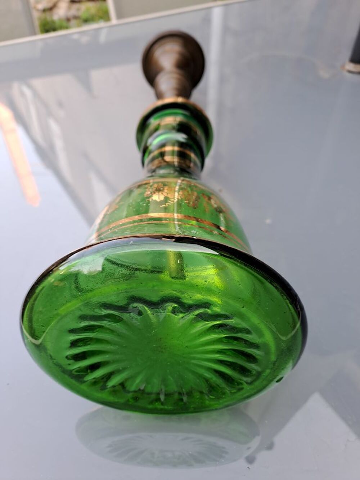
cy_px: 240
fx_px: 347
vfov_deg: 69.4
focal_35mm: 25
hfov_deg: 54.9
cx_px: 180
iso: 40
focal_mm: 4.65
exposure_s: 1/50
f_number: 1.8
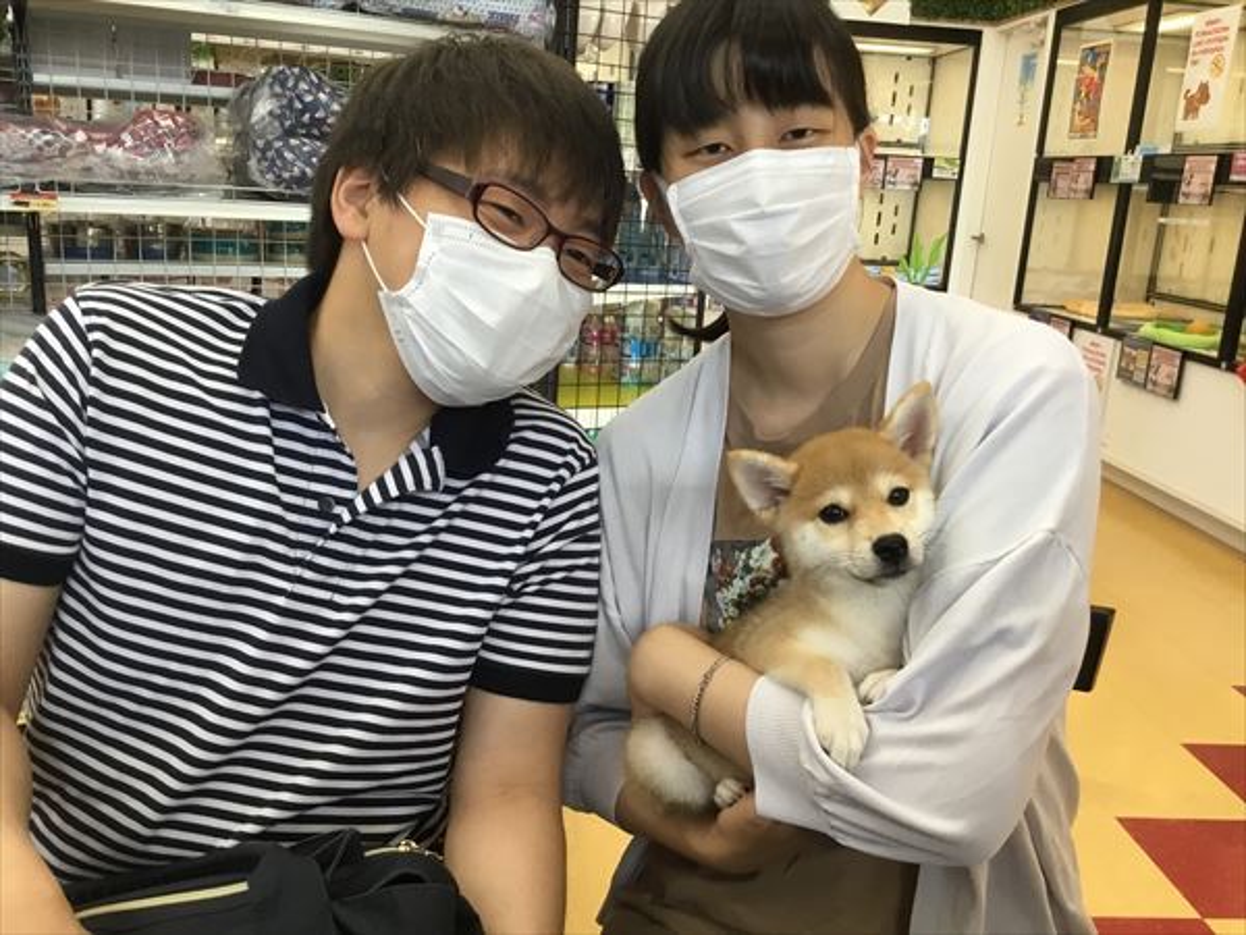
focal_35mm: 31
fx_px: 1116
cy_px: 468
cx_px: 623
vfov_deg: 45.4
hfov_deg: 58.4
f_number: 2.4
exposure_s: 1/30
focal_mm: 3.3
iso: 25
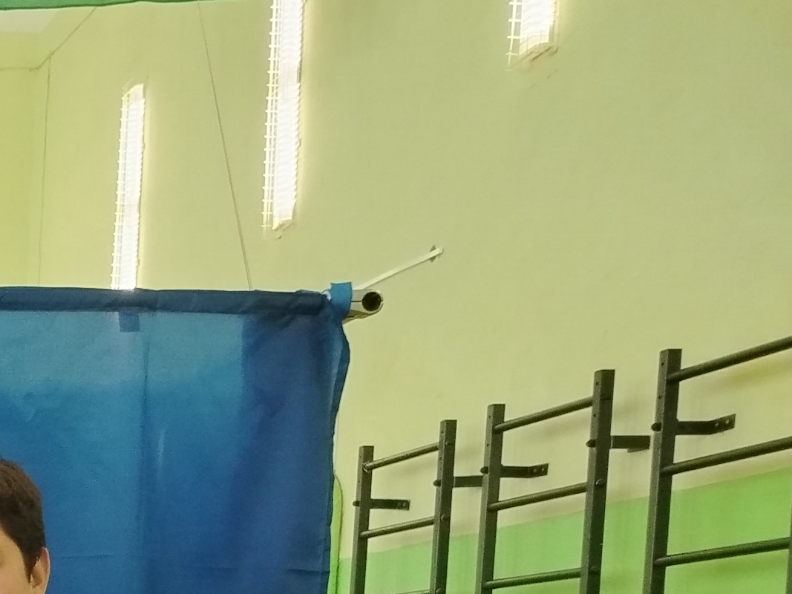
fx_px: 2059
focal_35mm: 90
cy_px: 927
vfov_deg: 15.0
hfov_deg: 17.4
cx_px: -662
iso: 222
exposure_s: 1/50
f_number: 1.75
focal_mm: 5.25
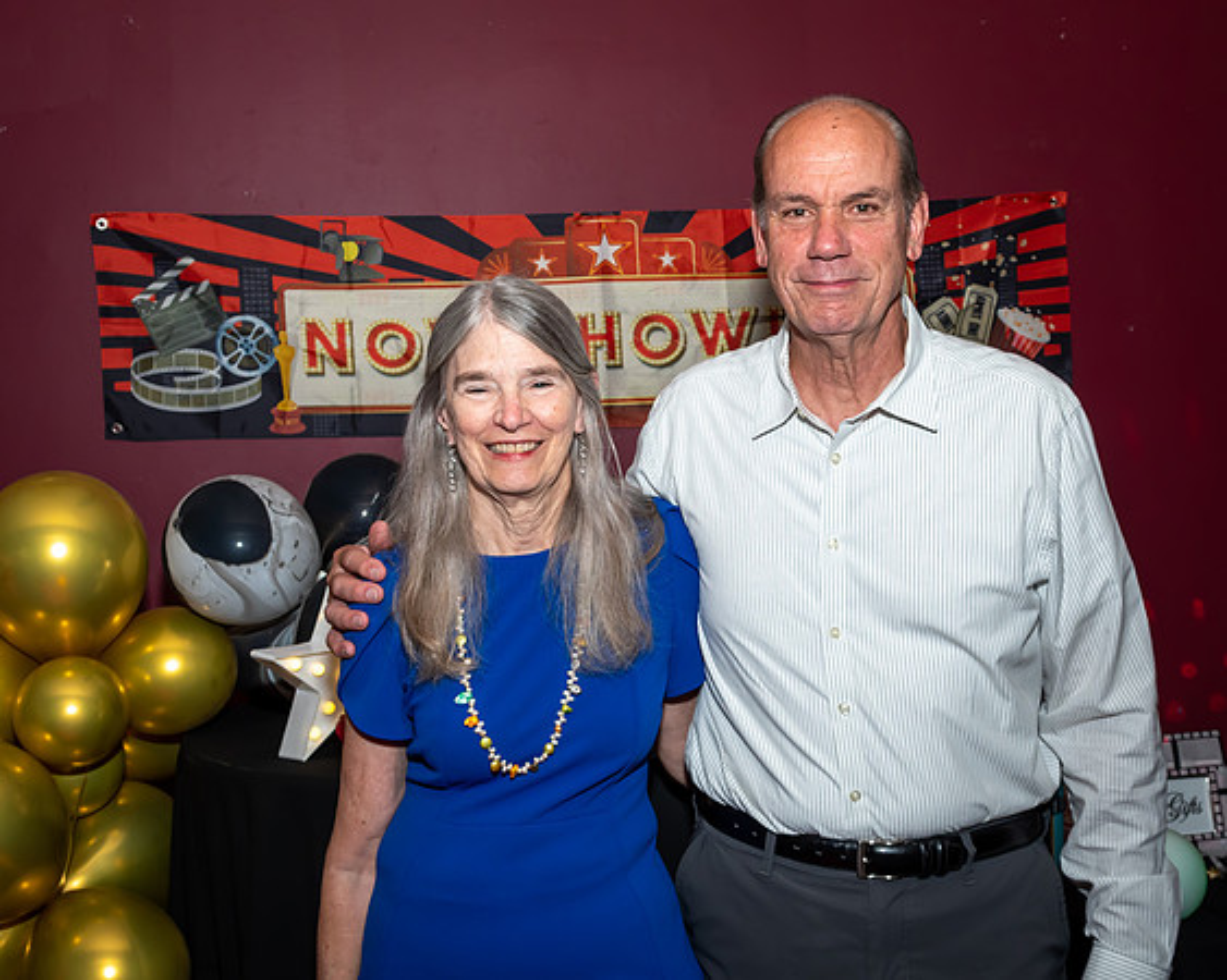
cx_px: 712
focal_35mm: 47
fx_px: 1704
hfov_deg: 39.5
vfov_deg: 32.1
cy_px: 430
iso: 400
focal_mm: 24
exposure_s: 1/250
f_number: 7.1
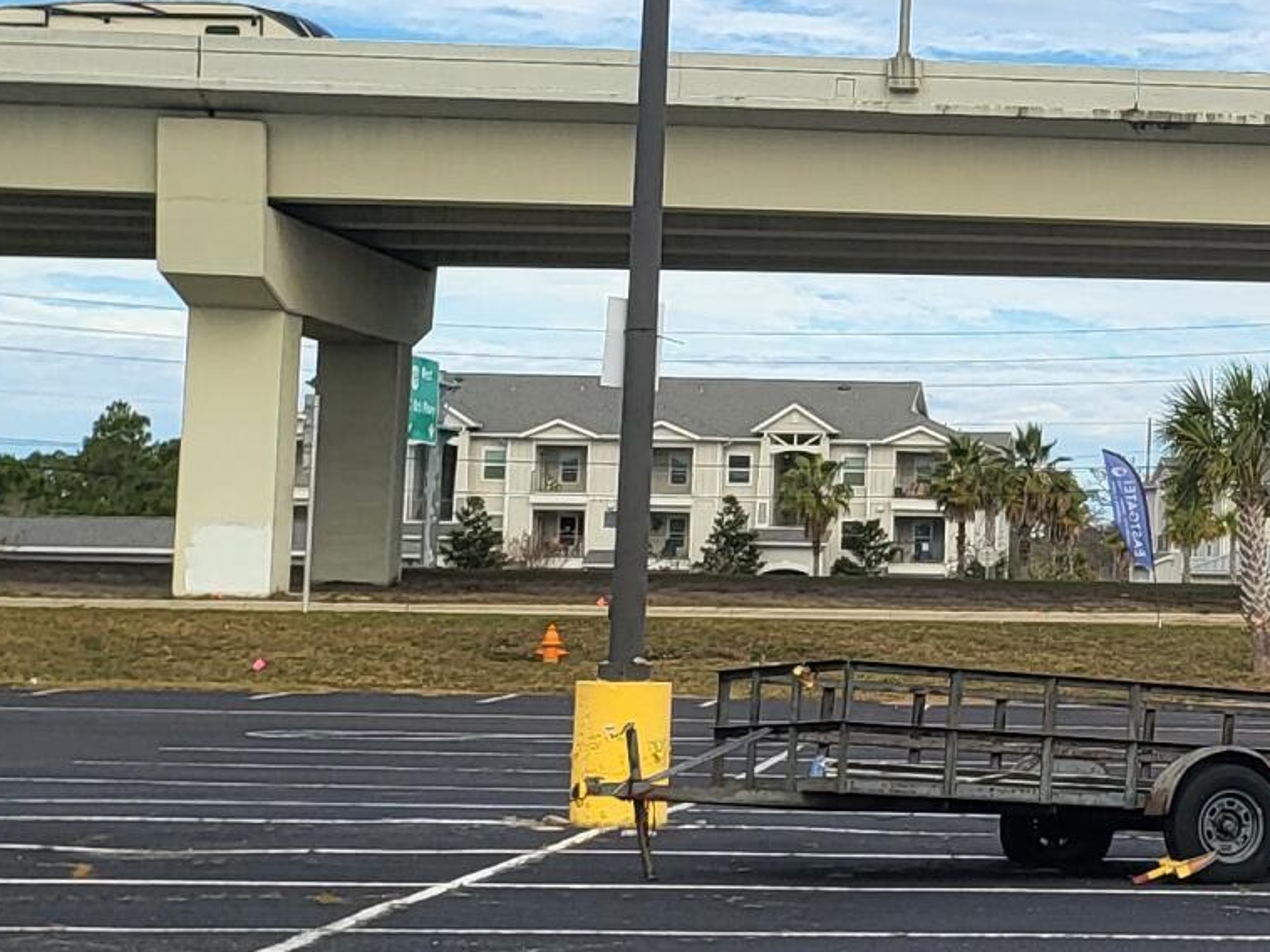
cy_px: 401
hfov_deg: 19.4
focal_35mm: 95
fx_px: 3484
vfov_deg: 15.5
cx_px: 1528
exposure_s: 1/2308
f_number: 1.8
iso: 40
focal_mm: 5
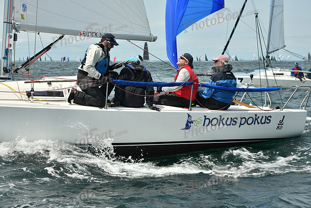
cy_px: 104
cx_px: 156
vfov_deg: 13.7
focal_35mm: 100
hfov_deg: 20.4
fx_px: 864
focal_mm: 100
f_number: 8
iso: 320
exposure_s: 1/1250
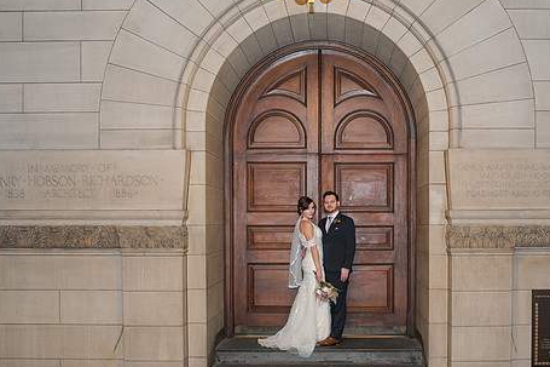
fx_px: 748
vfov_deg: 27.4
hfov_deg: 40.2
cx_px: 331
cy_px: 242
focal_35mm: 49
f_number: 3.5
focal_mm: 35
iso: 1000
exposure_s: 1/200
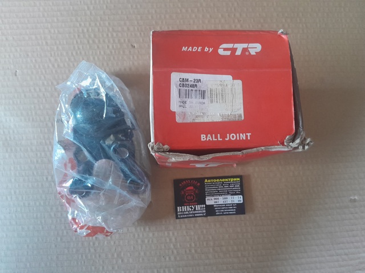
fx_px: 274
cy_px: 136
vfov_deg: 53.0
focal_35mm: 26
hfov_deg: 67.3
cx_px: 182
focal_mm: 3.98
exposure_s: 1/30
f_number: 1.8
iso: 320
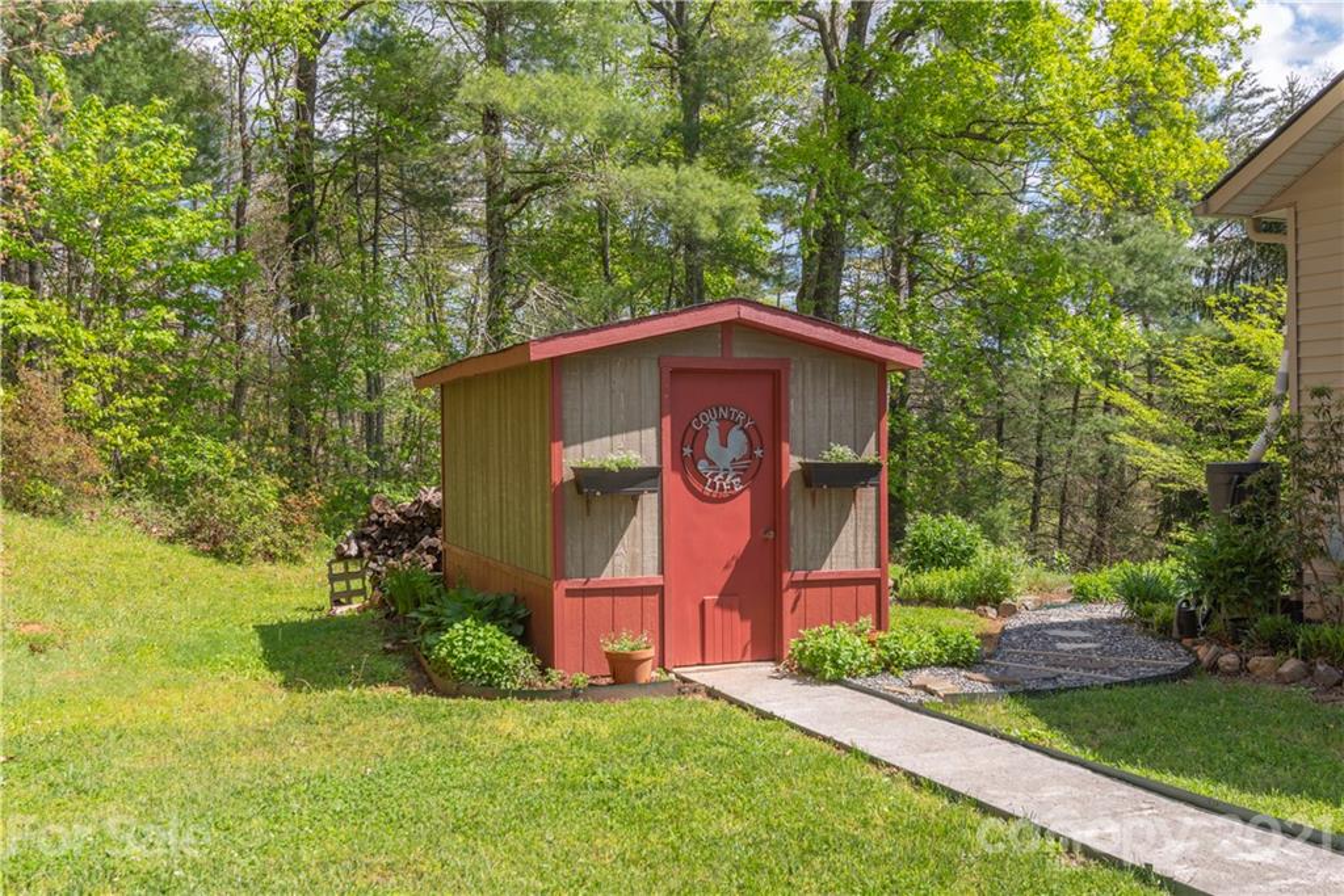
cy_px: 448
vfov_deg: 37.9
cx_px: 672
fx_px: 1307
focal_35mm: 35
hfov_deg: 54.4
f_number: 7.1
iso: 400
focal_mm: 35
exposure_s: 1/1250
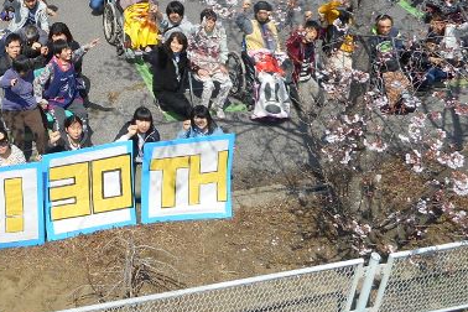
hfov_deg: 33.8
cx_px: 25
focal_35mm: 55
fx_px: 715
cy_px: -32
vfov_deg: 23.1
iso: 80
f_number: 3.7
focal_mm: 4.5
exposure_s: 1/800
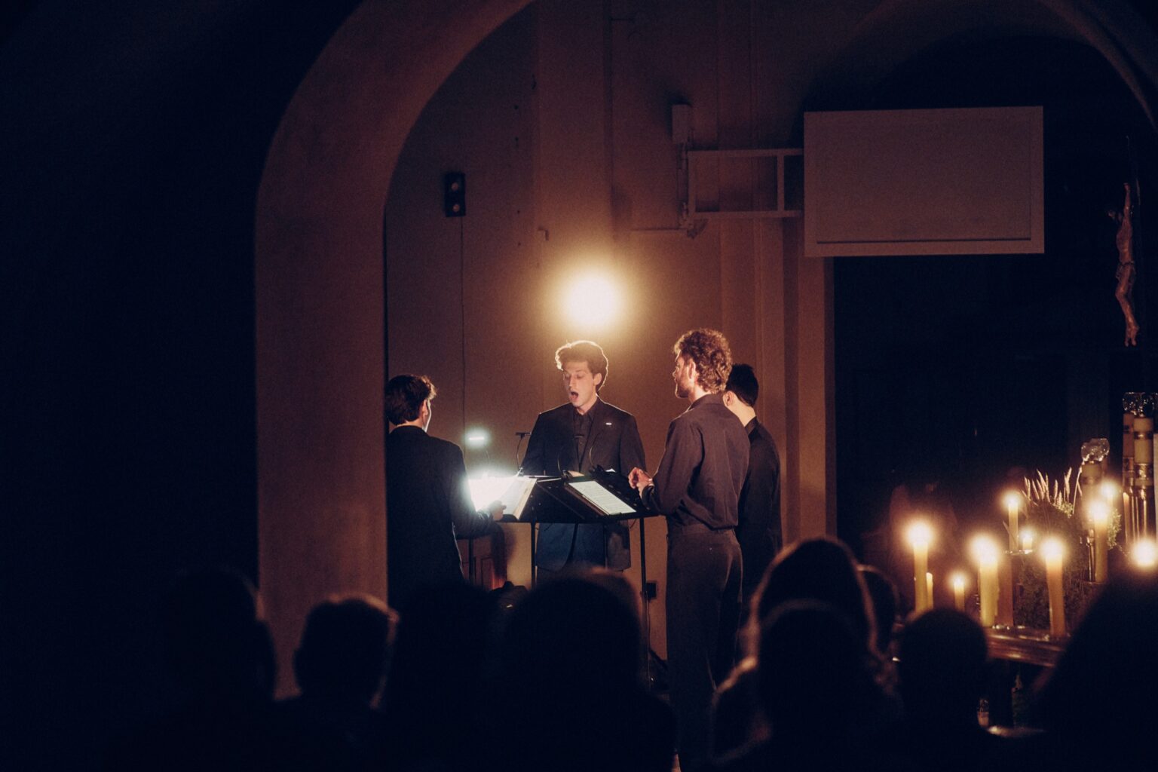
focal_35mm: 85
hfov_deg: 23.9
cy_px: 386
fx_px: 2734
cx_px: 579
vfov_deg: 16.1
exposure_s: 1/50
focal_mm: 85
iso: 2000
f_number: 2.5
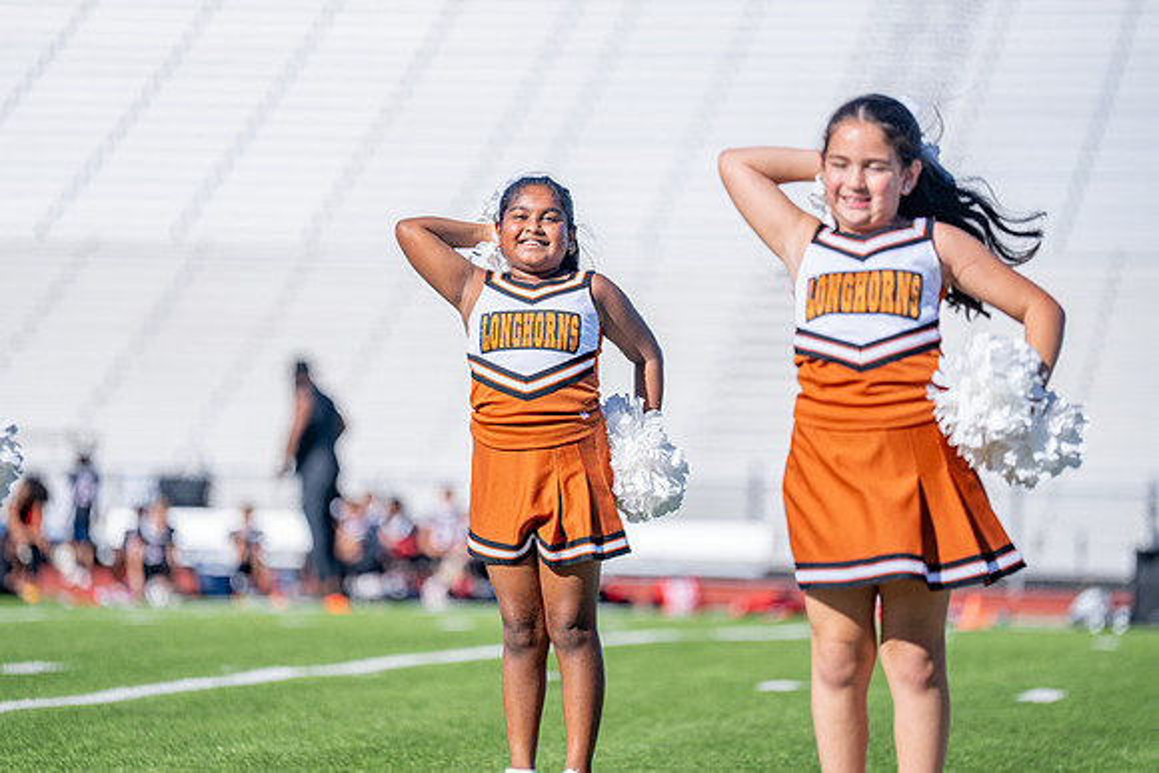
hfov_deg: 10.3
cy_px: 366
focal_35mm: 200
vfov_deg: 6.9
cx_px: 551
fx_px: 6440
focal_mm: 188
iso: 100
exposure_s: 1/2500
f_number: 2.8
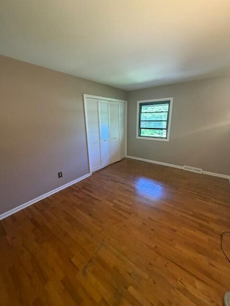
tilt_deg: -15.3
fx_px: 124
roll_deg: +1.7
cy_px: 153
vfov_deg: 102.1
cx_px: 115
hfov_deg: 85.7
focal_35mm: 14
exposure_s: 1/60
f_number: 2.2
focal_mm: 2.22
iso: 320
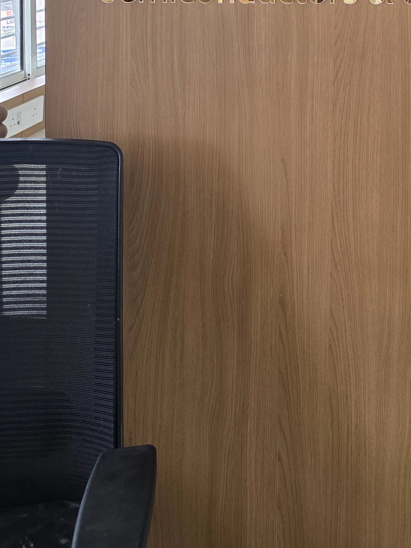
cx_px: 391
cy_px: -32
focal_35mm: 51
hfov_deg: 27.3
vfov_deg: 33.4
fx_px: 807
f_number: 1.7
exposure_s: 1/100
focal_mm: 6.25
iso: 160
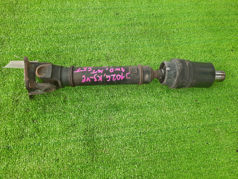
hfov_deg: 69.4
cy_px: 90
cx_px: 119
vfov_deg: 54.9
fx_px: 172
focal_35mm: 25
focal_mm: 4.6
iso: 217
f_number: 2
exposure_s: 1/50
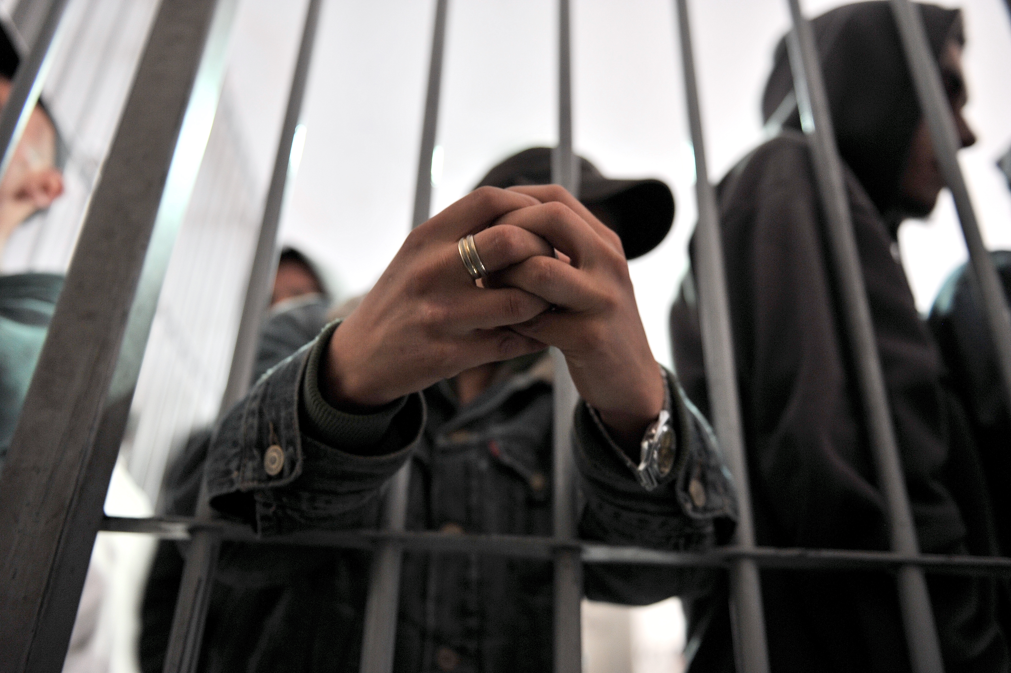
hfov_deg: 58.7
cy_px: 336
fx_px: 898
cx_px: 506
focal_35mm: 32
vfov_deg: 41.1
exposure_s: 1/10
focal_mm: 32
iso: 1250
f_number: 2.8
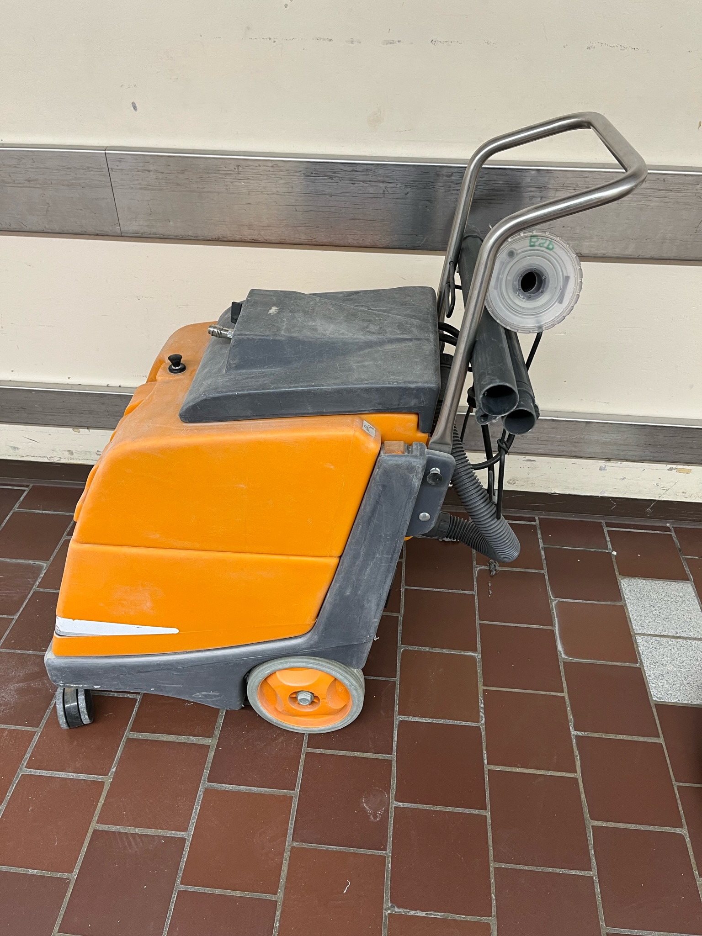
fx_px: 703
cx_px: 351
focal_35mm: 26
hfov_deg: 53.0
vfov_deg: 67.3
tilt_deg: -38.7
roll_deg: +0.2
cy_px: 468
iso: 80
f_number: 1.6
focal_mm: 5.1
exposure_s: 1/50
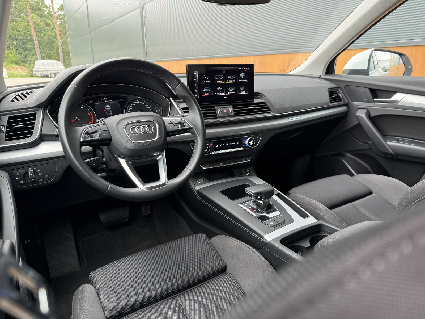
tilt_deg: -16.8
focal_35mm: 24
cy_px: 160
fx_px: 295
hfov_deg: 71.6
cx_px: 212
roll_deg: +0.1
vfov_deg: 56.8
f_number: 1.78
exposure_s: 1/165
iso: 125
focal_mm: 6.76
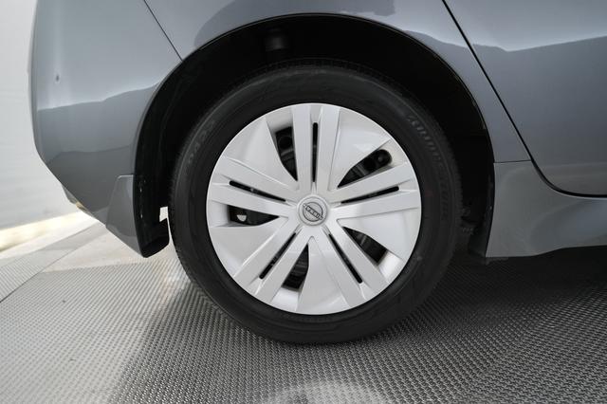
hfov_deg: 69.4
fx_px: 438
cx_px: 304
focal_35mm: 26
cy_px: 202
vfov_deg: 49.5
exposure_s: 1/30
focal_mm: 26
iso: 250
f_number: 2.8
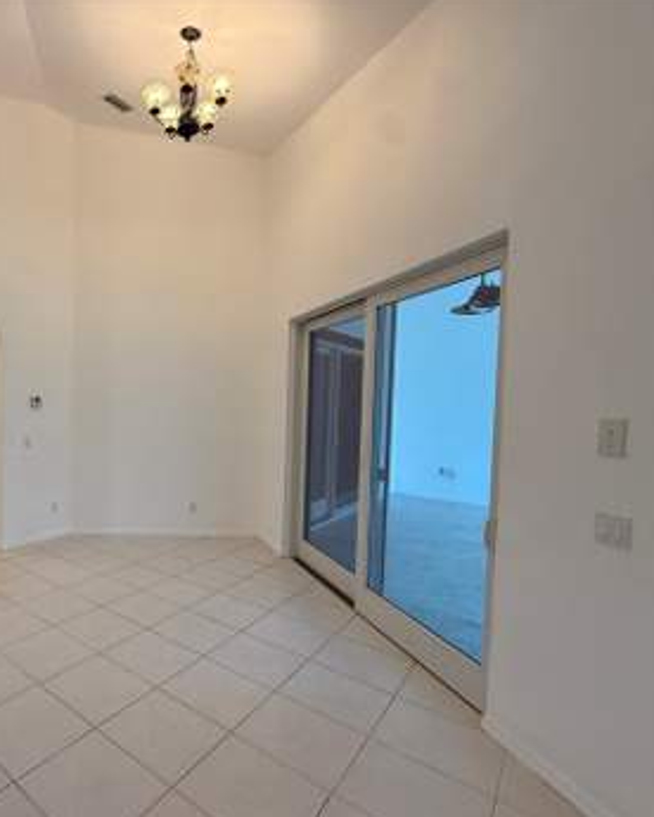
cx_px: 102
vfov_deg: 83.3
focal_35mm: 19
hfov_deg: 62.7
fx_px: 460
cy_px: 417
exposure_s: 1/120
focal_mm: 2.22
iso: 200
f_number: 2.2
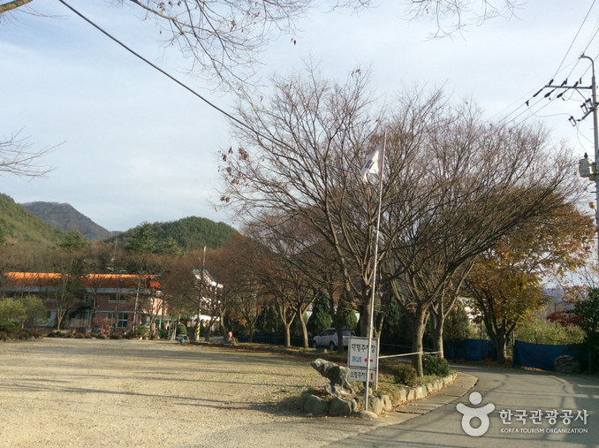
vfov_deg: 41.7
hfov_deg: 54.0
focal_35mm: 34
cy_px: 218
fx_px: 588
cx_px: 293
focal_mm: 3.3
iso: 32
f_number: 2.4
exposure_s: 1/829
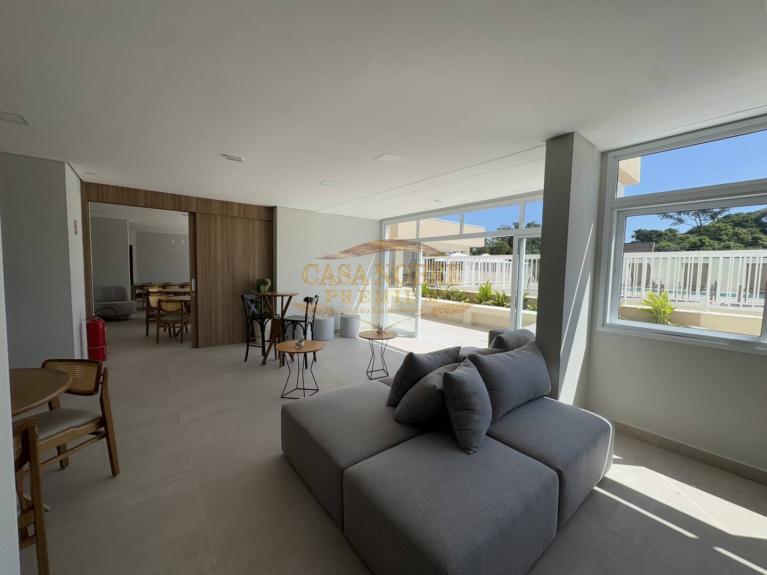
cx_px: 384
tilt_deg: -3.2
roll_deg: -0.5
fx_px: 310
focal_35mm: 14
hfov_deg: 102.1
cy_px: 288
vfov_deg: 85.7
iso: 50
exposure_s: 1/1709
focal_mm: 2.22
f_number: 2.2
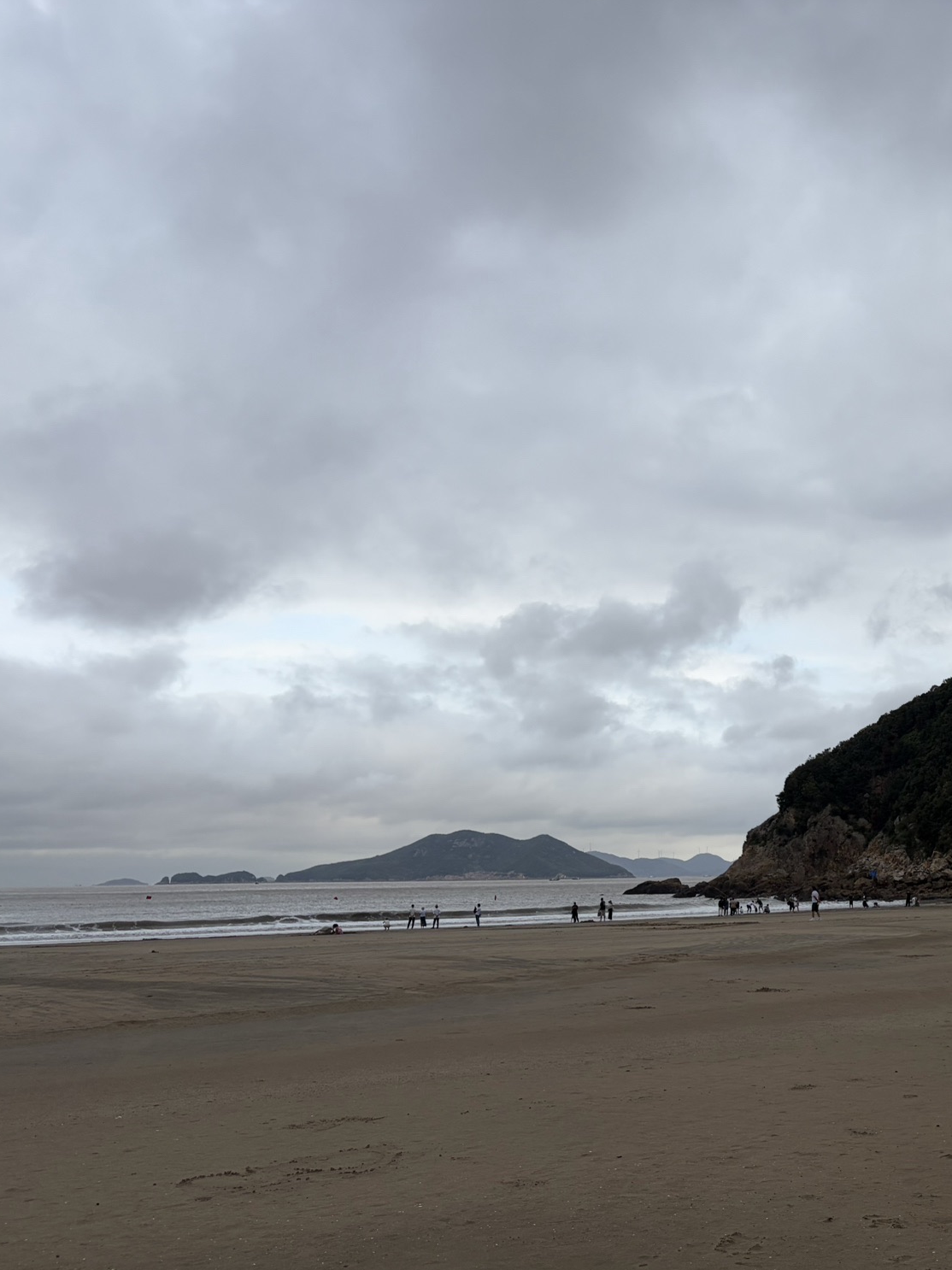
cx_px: 816
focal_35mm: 35
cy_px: 638
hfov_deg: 38.5
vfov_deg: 52.6
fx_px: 1284
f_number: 1.6
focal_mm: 5.96
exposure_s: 1/3125
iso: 50
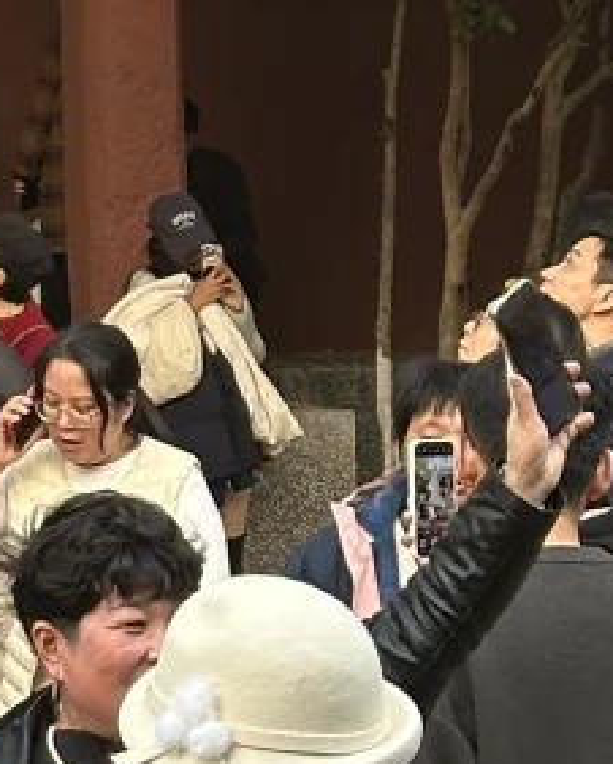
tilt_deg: +5.7
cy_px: -455
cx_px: -789
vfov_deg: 7.9
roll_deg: +0.2
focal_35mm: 239
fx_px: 5414
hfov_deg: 6.2
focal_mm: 6.86
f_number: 1.78
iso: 64
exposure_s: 1/172
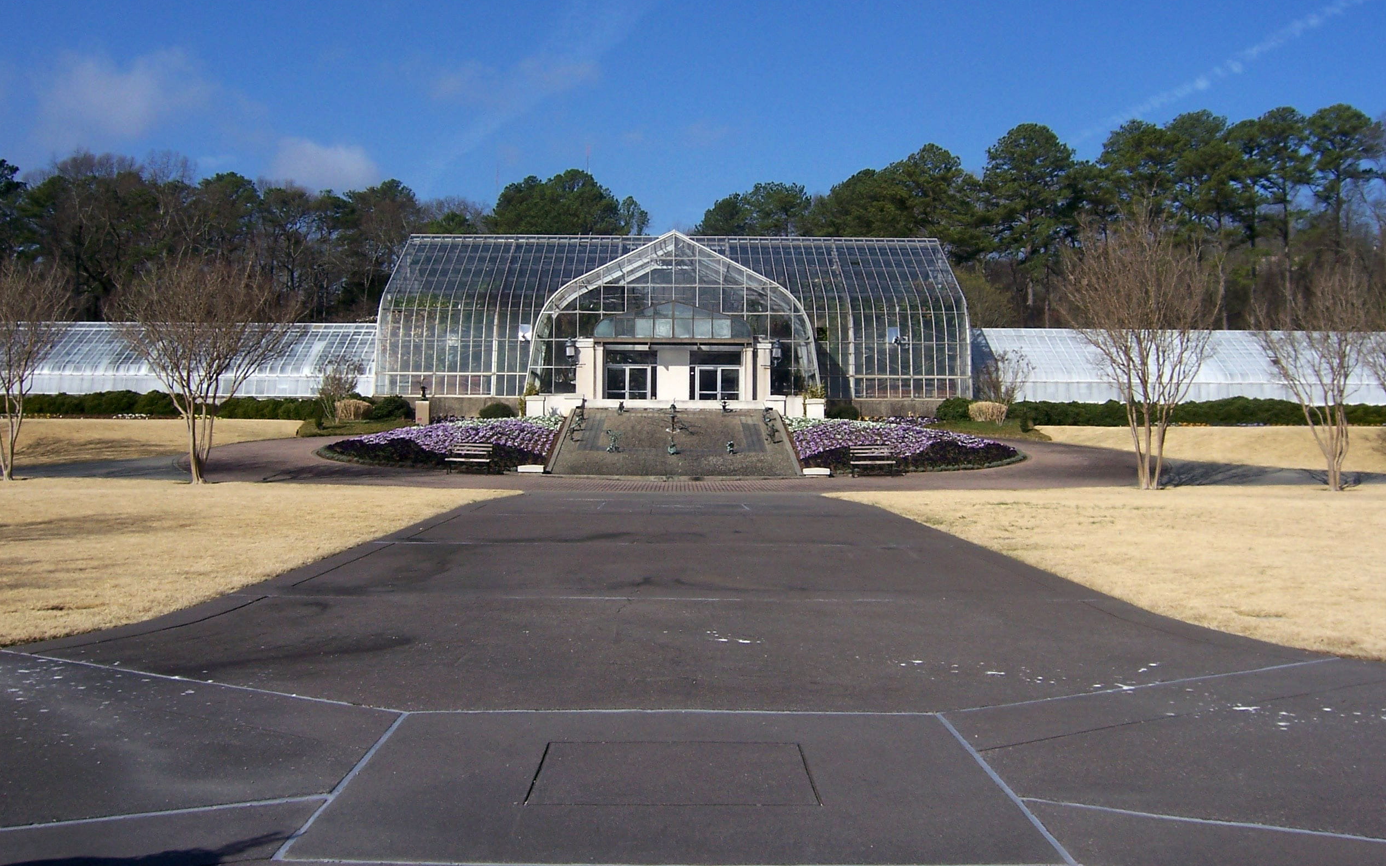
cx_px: 681
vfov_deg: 32.7
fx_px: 1473
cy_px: 347
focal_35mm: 39
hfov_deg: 50.4
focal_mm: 6.2
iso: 80
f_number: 4.5
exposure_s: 1/1000
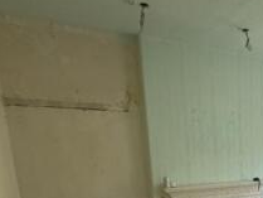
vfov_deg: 32.3
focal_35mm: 39
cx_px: 243
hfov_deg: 43.2
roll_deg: +3.1
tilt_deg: -12.4
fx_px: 296
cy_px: 220
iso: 320
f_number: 2.2
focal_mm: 2.22
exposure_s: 1/121
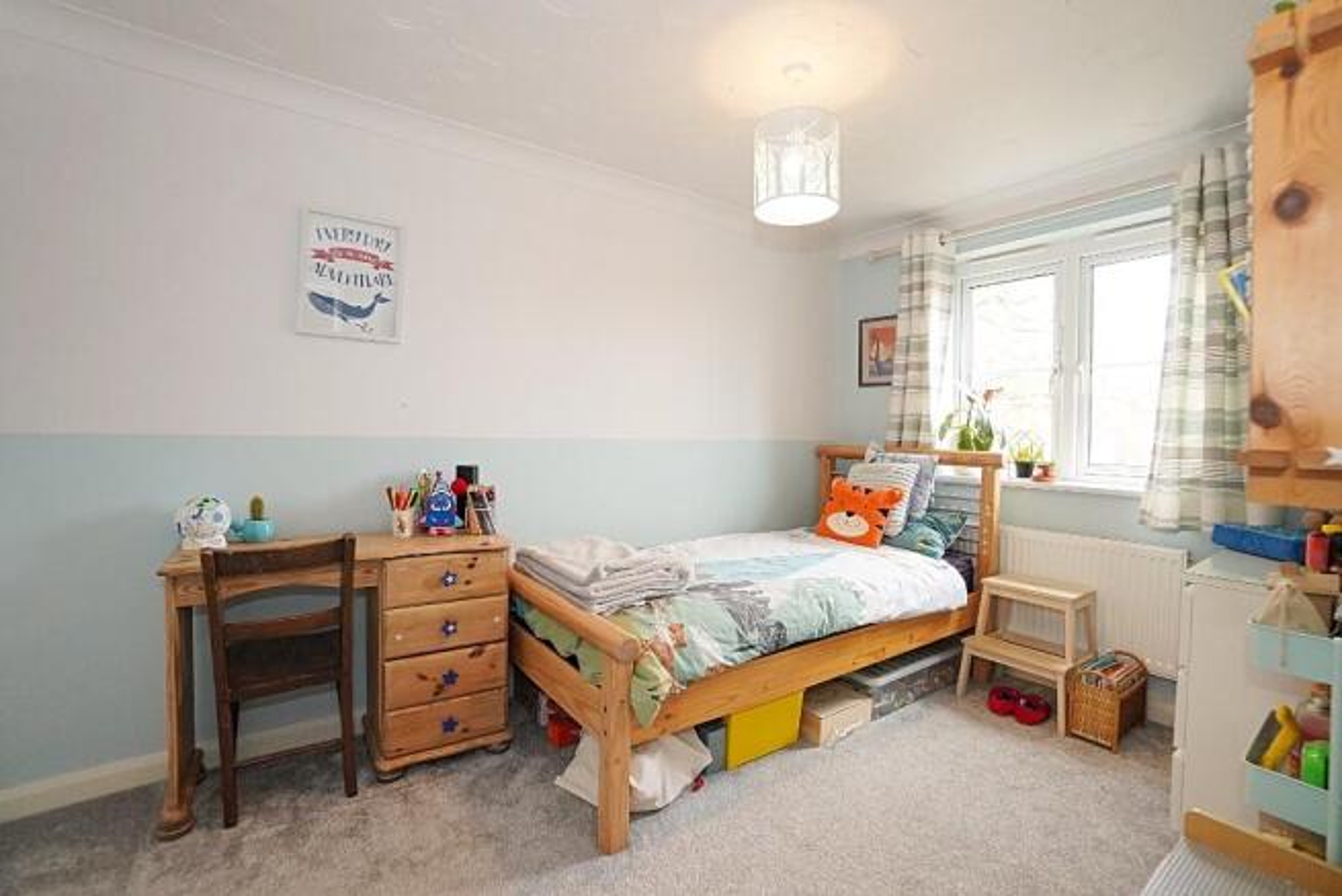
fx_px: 559
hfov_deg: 100.4
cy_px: 448
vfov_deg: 77.4
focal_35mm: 15
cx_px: 671
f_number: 4
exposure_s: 1/250
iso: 2500
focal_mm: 10
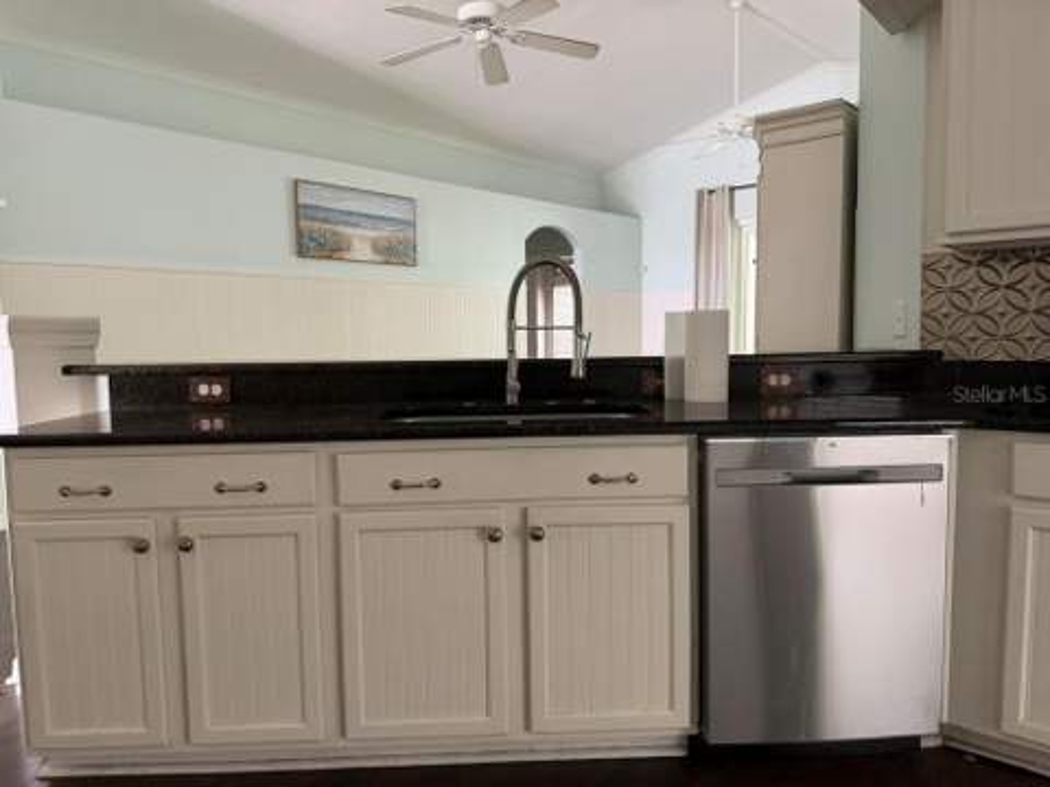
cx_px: 525
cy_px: 394
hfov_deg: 71.6
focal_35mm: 24
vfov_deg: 56.8
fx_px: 728
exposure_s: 1/60
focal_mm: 6.76
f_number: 1.78
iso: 640
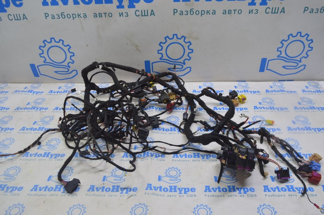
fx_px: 270
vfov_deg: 43.5
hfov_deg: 62.0
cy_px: 108
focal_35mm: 30
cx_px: 162
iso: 400
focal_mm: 20
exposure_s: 1/25
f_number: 5.6
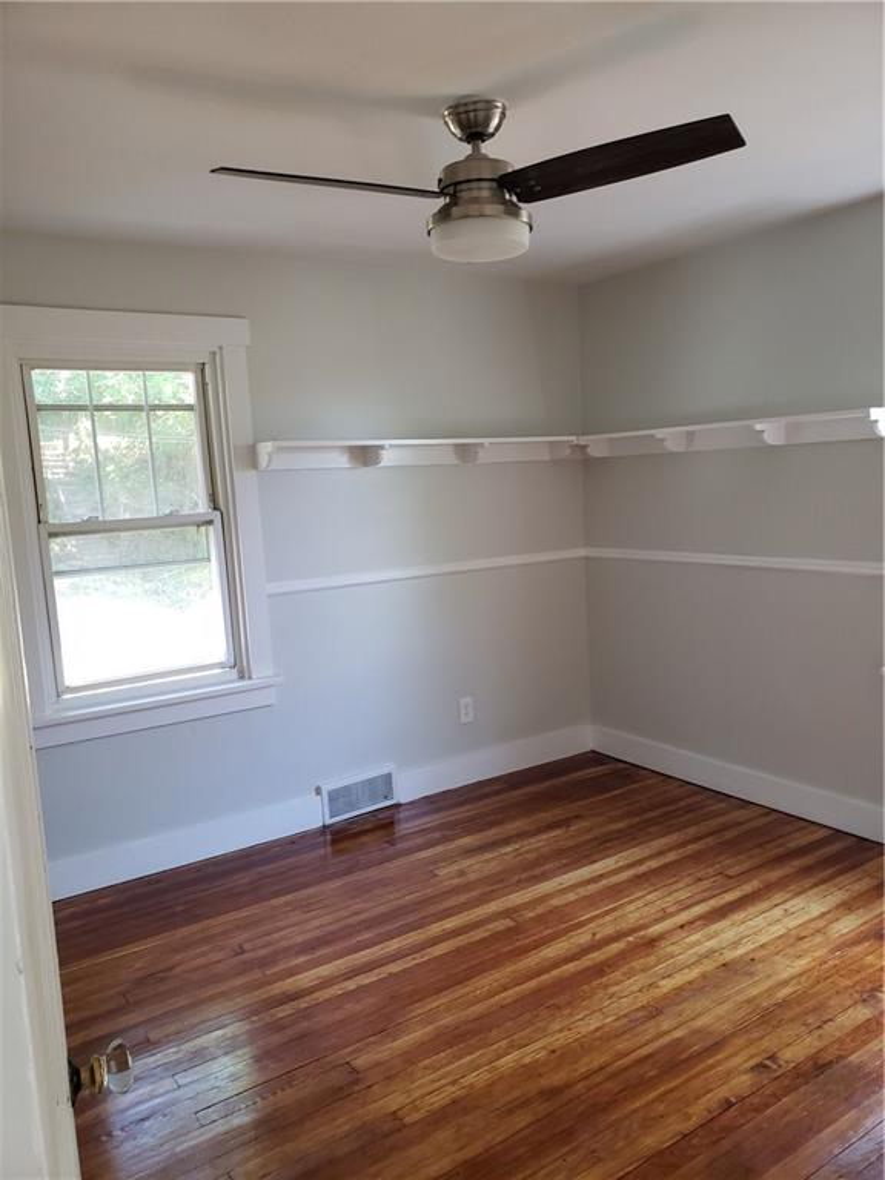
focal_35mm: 26
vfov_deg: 67.3
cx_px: 442
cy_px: 590
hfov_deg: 53.1
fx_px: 886
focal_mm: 4.3
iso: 250
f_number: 2.4
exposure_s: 1/50
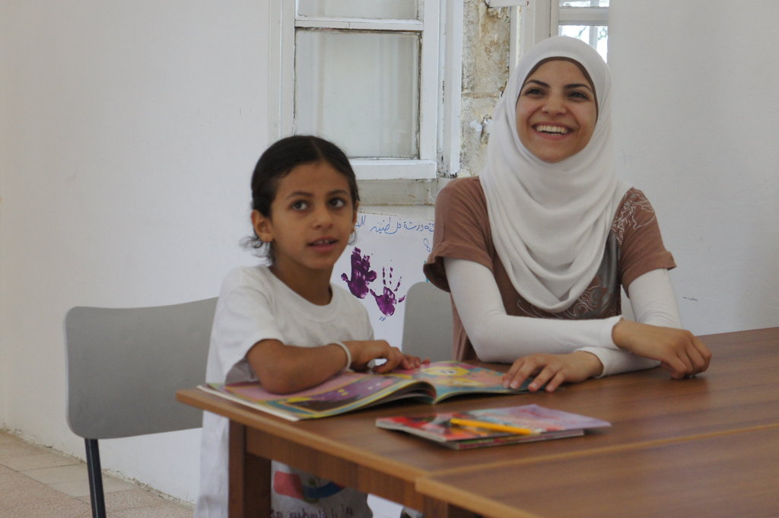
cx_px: 390
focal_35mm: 82
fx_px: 1784
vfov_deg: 16.5
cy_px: 259
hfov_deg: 24.6
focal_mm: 55
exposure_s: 1/250
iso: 1600
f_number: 5.6
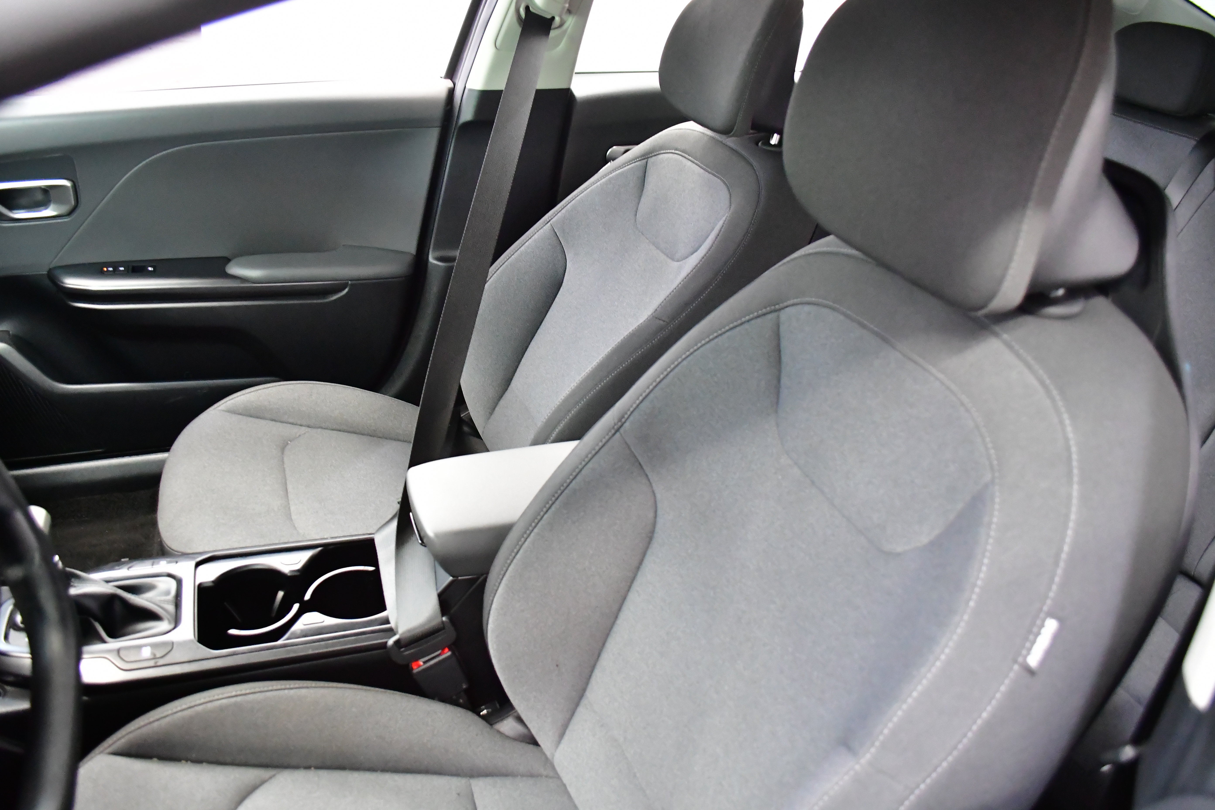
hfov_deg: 67.4
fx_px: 911
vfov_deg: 47.9
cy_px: 405
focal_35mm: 27
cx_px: 608
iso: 5600
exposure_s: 1/40
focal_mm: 18
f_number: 4
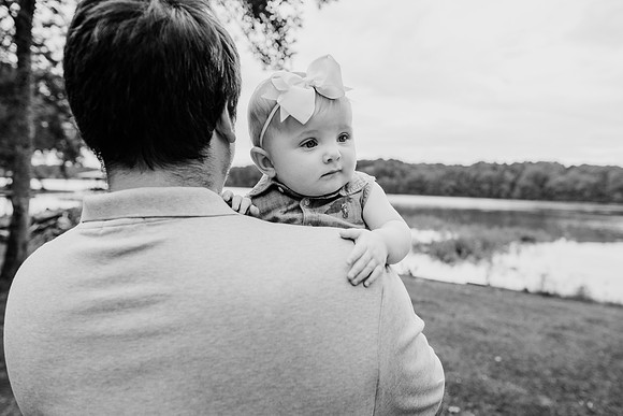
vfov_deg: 49.9
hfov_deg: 69.7
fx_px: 447
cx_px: 325
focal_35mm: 26
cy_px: 209
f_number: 3.5
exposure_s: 1/500
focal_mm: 24
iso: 320
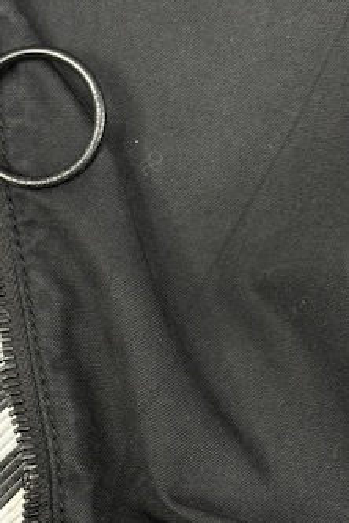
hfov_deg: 14.1
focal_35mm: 96
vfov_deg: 21.2
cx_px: 50
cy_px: 338
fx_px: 1396
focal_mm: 6.76
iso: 200
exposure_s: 1/33
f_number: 1.78
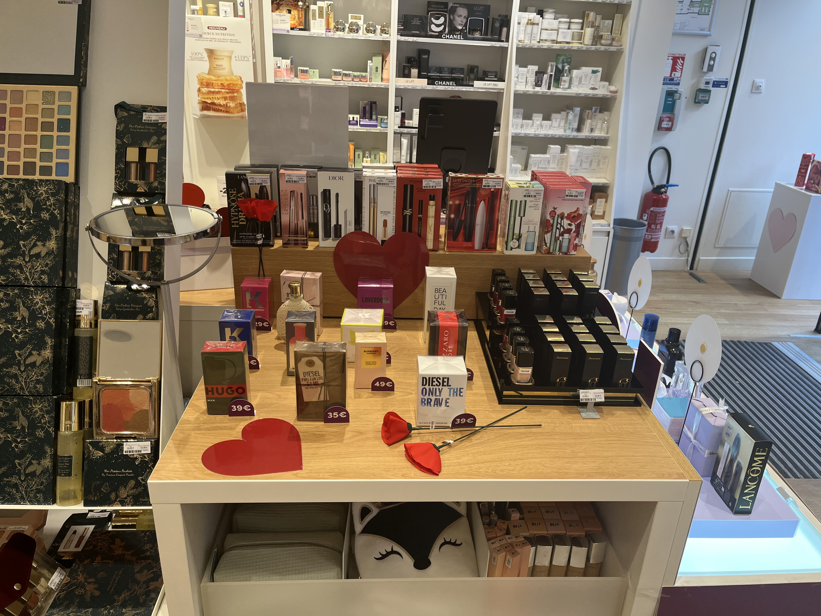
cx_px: 410
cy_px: 308
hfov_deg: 67.3
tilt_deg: -24.1
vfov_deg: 53.1
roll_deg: -3.2
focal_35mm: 26
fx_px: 617
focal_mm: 5.1
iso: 32
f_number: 1.6
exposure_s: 1/104
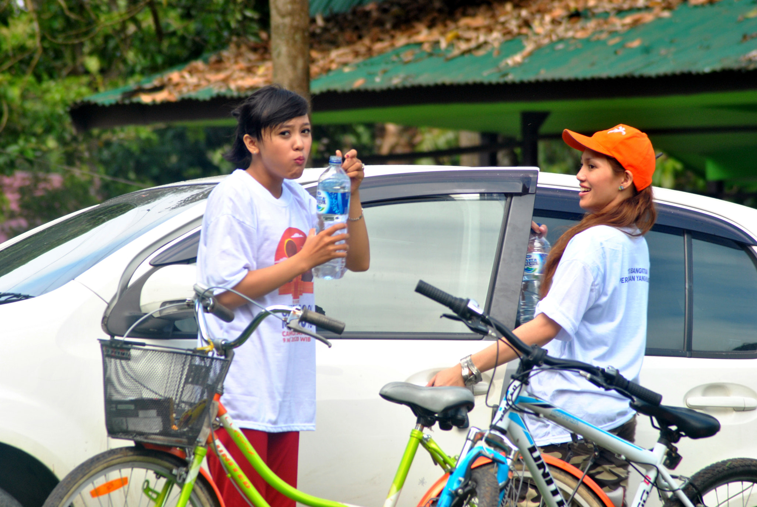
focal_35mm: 315
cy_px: 254
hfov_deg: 6.5
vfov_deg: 4.4
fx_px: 6632
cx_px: 378
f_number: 7.1
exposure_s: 1/100
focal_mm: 210
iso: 200
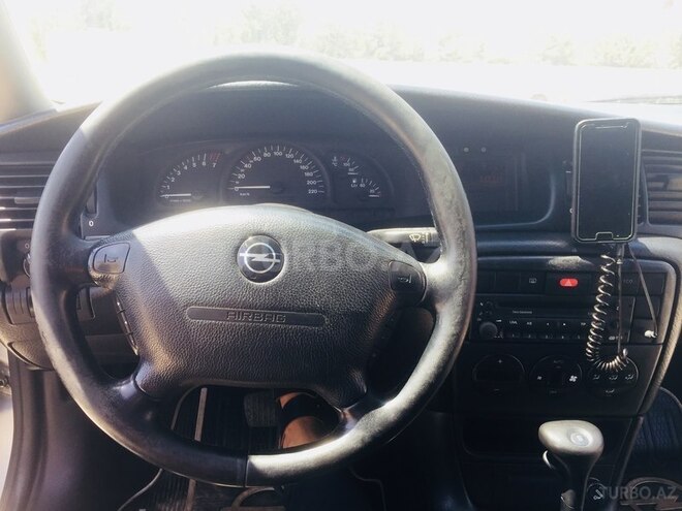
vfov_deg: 48.2
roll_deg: -1.7
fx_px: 571
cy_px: 256
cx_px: 341
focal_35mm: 29
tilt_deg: -17.2
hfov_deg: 61.7
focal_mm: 4.15
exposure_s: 1/125
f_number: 2.2
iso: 32
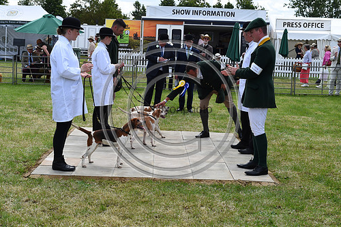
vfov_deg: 23.4
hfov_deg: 34.5
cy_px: 100
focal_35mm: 58
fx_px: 549
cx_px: 163
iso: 640
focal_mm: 50
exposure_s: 1/1250
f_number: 9
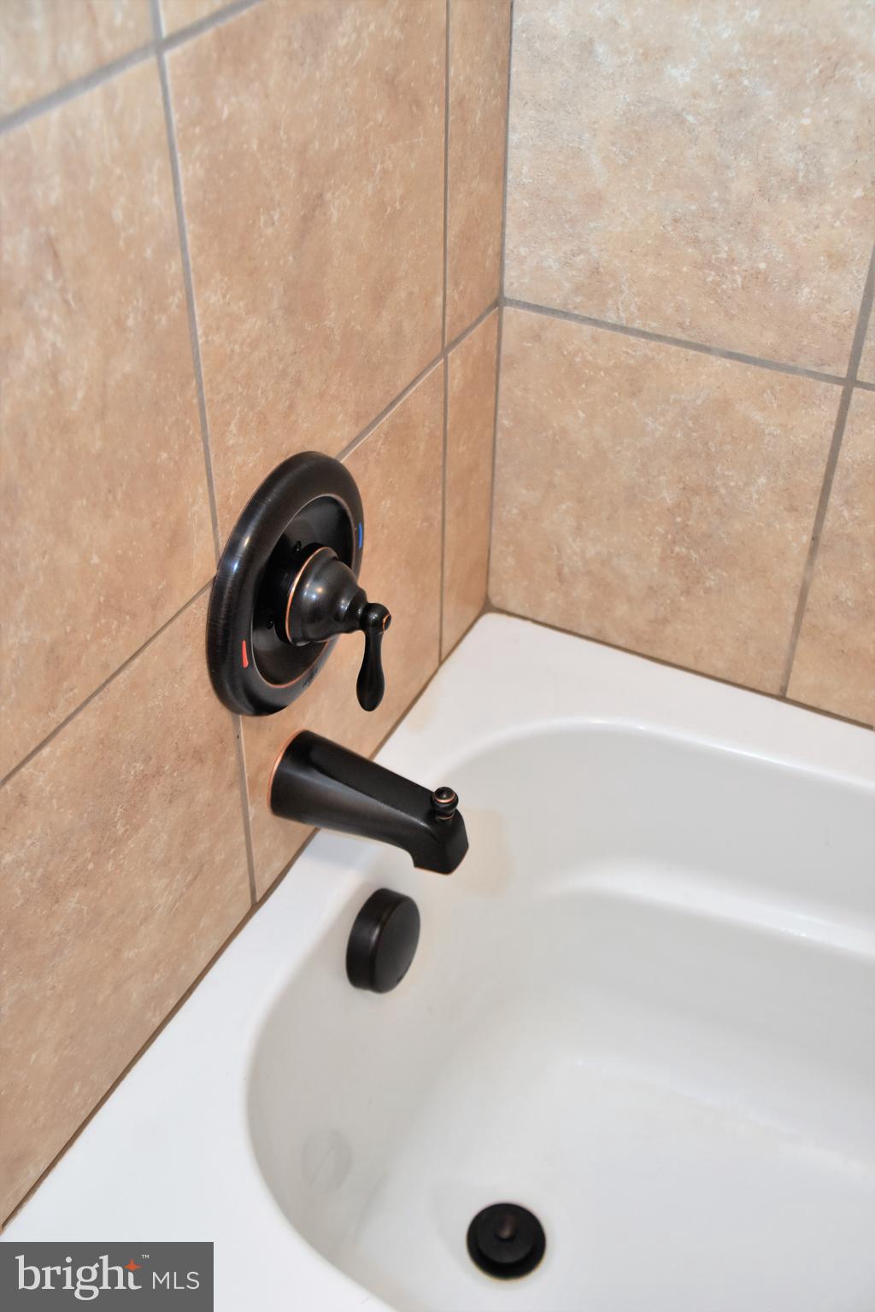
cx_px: 438
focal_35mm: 42
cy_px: 656
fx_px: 1531
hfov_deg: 31.9
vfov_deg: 46.4
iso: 900
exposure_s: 1/60
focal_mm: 28
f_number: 4
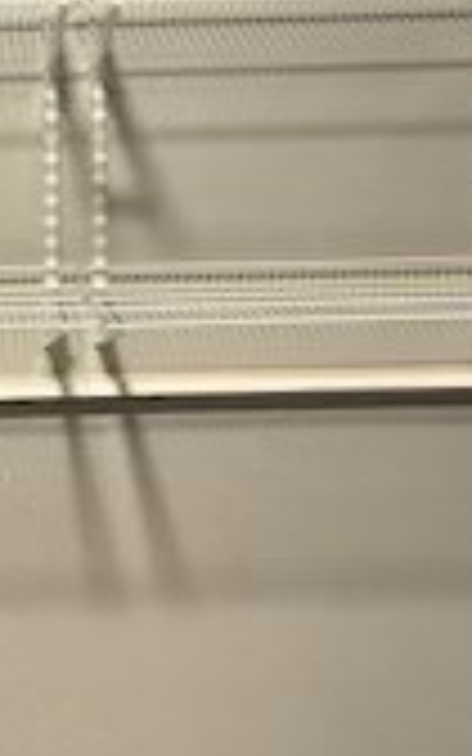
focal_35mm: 105
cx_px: -36
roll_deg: +1.6
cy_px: 410
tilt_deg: -8.1
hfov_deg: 12.3
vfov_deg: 19.8
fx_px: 2161
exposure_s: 1/60
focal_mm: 5.96
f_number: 1.6
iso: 250
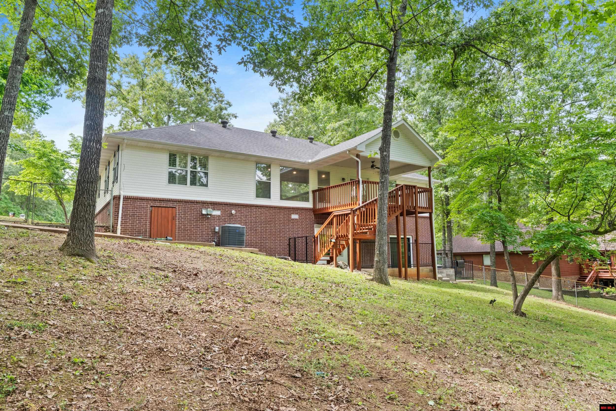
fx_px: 385
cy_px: 206
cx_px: 308
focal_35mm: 22
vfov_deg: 56.2
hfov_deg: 77.3
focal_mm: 15
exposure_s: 1/30
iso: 320
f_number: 7.1
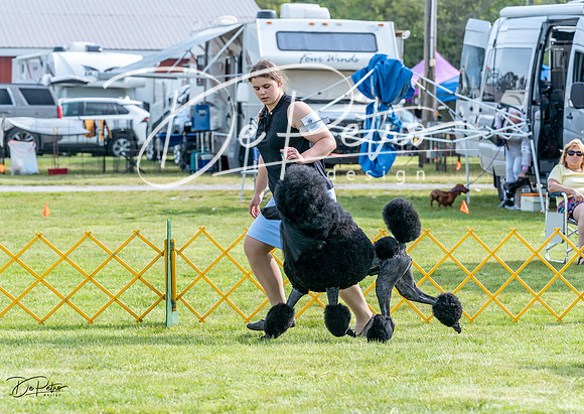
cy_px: 173
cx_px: 270
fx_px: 2736
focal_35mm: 165
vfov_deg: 8.6
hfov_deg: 12.2
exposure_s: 1/1600
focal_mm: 129
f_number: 5.6
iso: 800
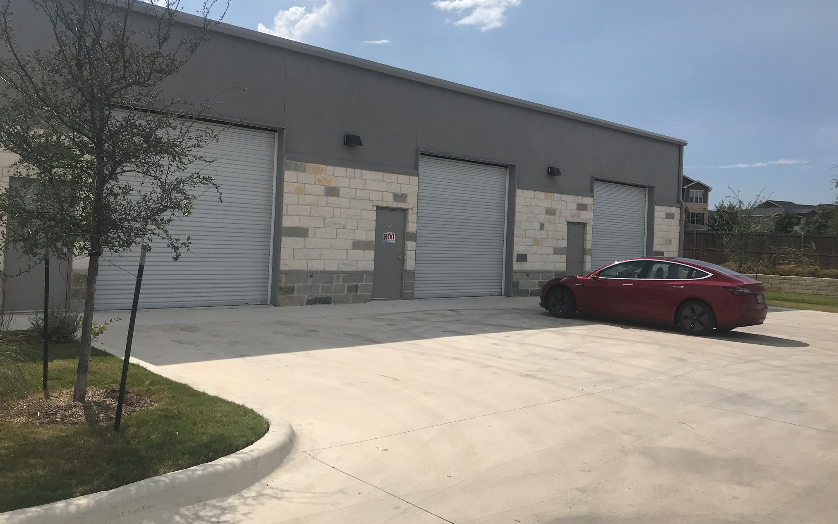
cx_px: 417
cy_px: 236
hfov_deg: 62.9
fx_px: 685
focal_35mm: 30
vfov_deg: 41.8
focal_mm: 3.99
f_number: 1.8
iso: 25
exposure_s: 1/5650
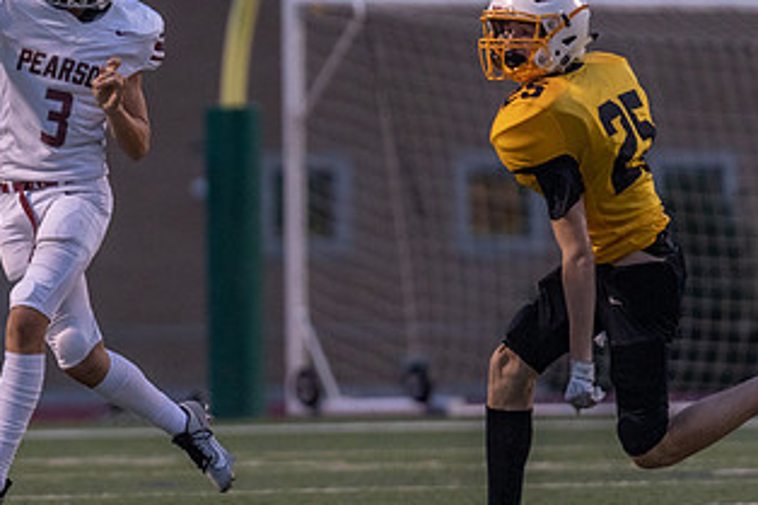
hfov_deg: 3.8
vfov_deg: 2.5
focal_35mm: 549
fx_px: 11553
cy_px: 178
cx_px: 52
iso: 2000
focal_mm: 200
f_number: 2.8
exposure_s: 1/1250
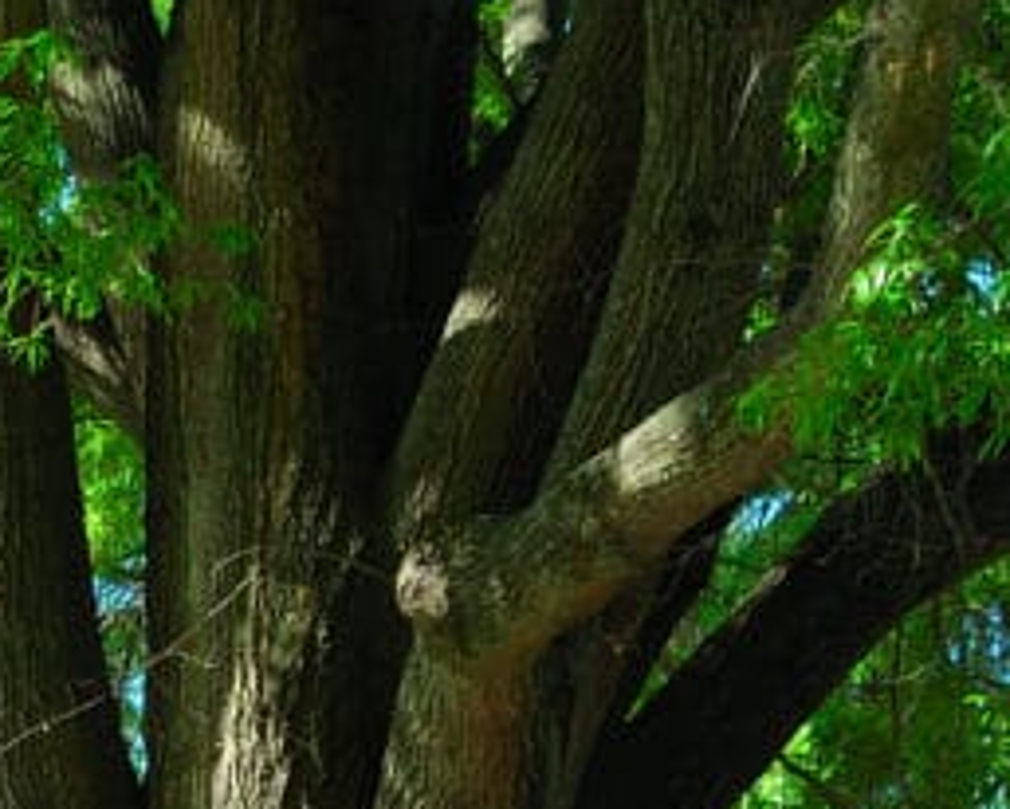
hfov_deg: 6.8
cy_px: 477
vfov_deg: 5.5
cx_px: -495
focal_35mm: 280
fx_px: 8376
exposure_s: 1/320
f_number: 4.5
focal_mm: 50
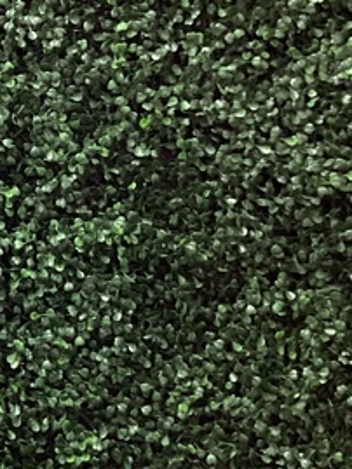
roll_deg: +0.6
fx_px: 1599
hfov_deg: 12.0
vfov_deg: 16.6
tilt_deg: -10.2
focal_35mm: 118
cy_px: 331
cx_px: -171
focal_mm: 3.3
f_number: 2.4
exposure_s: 1/40
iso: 400
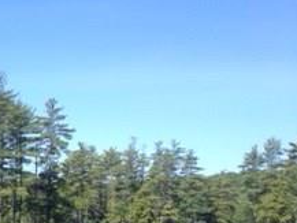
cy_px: 237
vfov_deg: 14.1
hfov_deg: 17.4
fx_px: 884
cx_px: -131
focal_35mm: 103
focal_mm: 4.28
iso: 50
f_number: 2.4
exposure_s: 1/778
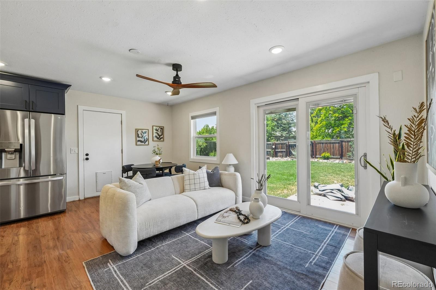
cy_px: 145
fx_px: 182
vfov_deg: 77.3
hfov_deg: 100.4
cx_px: 218
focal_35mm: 15
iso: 800
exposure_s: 1/13
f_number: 8
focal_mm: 10
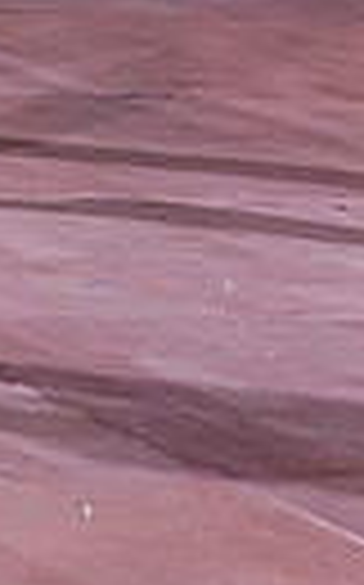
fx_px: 7158
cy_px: -612
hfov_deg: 2.9
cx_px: -402
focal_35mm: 450
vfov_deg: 4.6
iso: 8000
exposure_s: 1/320
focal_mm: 99
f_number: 5.6
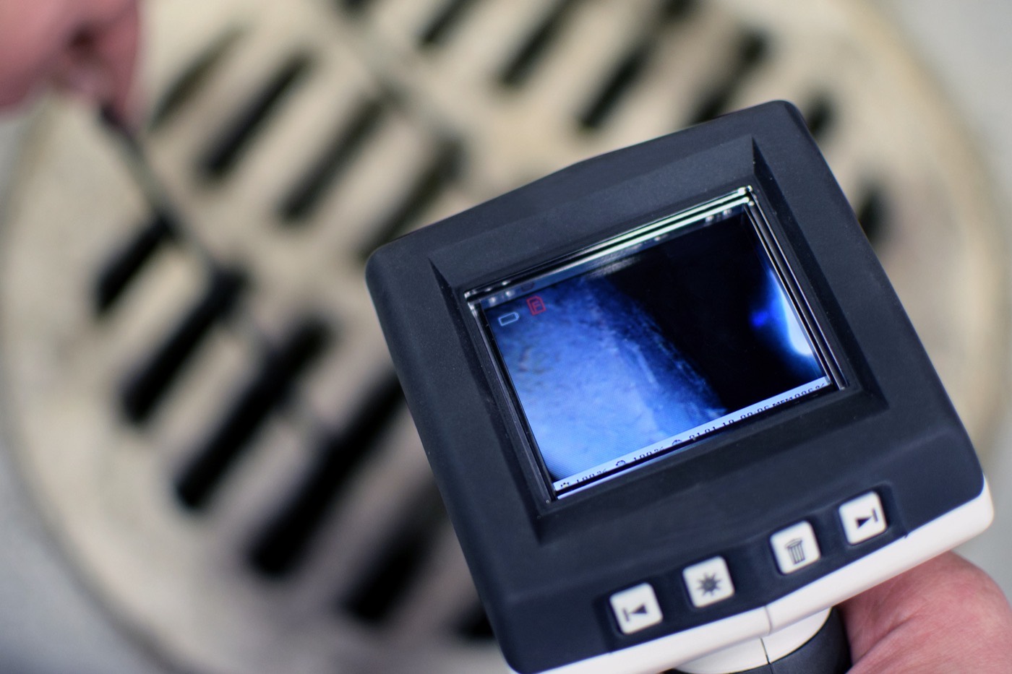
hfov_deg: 37.9
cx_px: 506
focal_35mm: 52
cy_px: 337
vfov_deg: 25.7
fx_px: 1476
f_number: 2
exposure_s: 1/80
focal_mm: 35
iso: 800
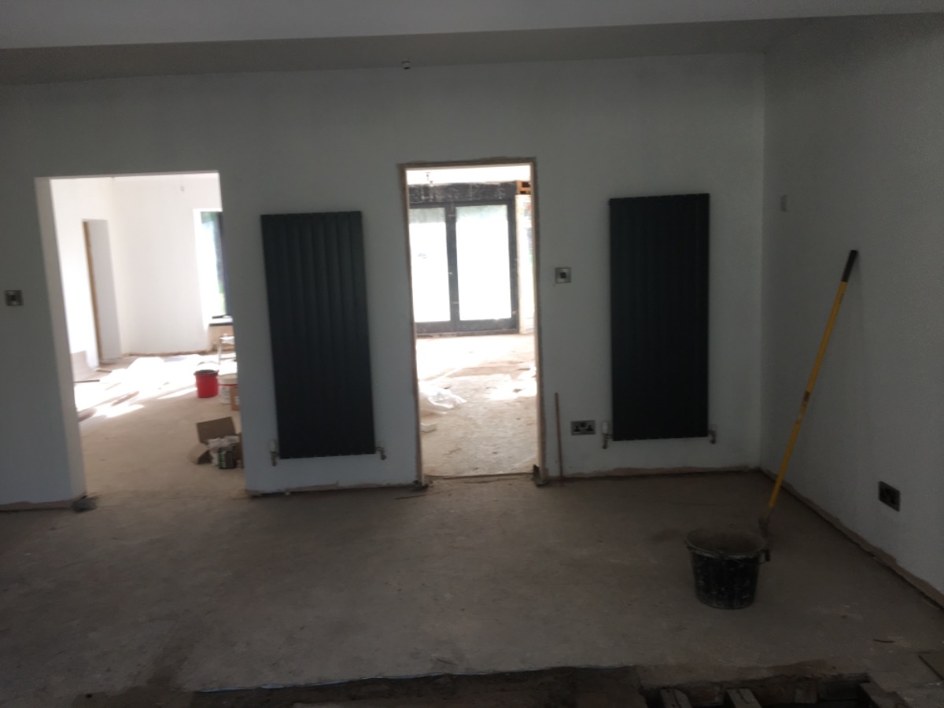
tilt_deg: -6.8
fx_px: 791
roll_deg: +2.3
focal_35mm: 29
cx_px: 472
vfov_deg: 48.2
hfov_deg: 61.7
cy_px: 354
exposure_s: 1/50
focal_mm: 4.15
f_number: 2.2
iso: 32
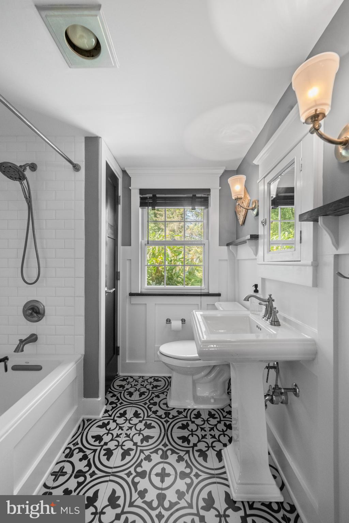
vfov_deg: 104.3
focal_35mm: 14
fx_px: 204
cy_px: 262
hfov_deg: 81.2
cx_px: 174
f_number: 5
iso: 1600
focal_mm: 14
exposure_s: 1/100
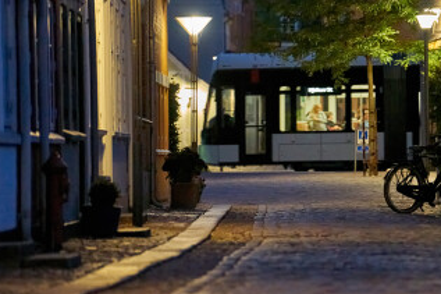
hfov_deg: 7.6
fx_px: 3306
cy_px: 121
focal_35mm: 270
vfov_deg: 5.1
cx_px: 316
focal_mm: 171
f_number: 2.8
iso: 12800
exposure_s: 1/90
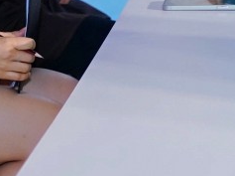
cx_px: 291
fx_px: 1410
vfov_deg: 6.8
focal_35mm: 208
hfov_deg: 9.4
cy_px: -199
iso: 250
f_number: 2.8
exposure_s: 1/250
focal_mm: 32
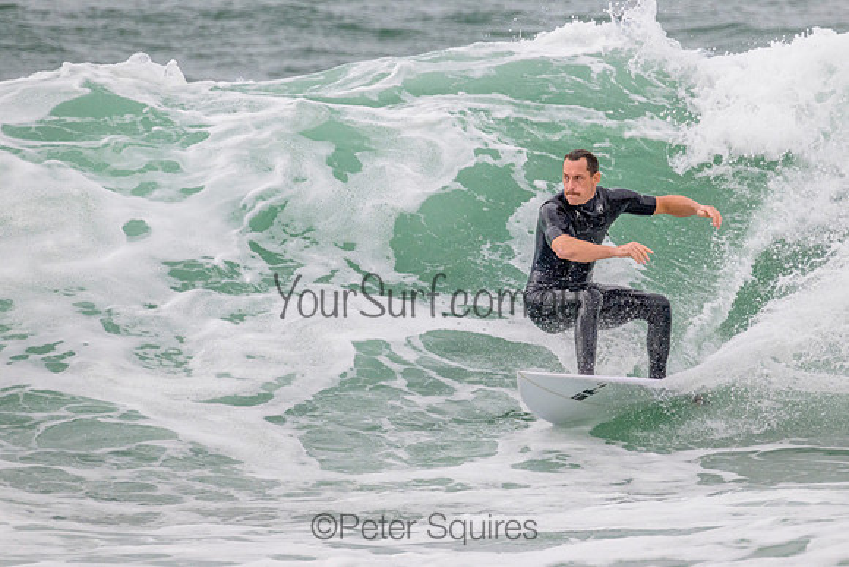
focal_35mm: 1027
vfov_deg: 1.3
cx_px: 524
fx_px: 24220
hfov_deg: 2.0
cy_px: 250
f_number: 11
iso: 2000
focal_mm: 800
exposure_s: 1/2000
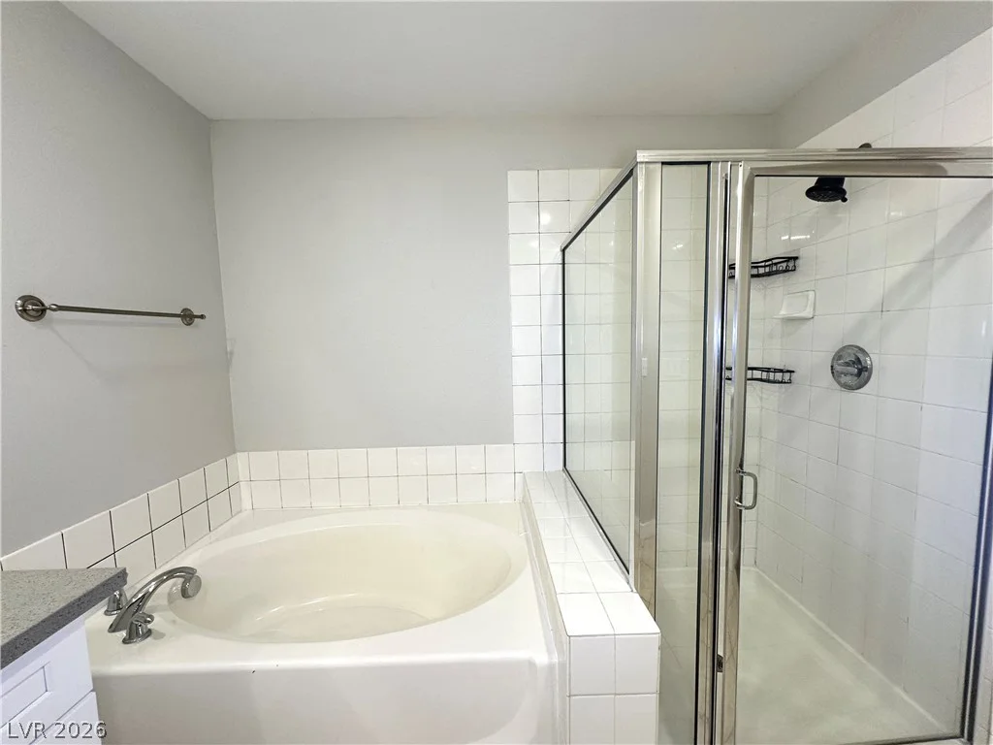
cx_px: 496
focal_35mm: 14
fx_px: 402
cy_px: 372
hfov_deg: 102.1
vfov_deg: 85.7
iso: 160
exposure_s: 1/120
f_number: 2.2
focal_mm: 2.22
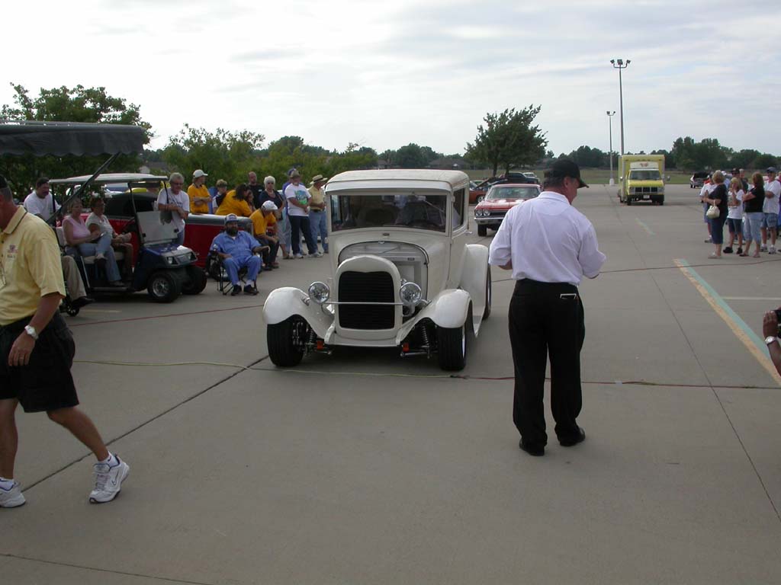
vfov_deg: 37.7
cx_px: 390
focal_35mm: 38
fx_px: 857
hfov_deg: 49.0
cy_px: 292
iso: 100
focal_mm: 7.85
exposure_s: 1/307
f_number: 6.7
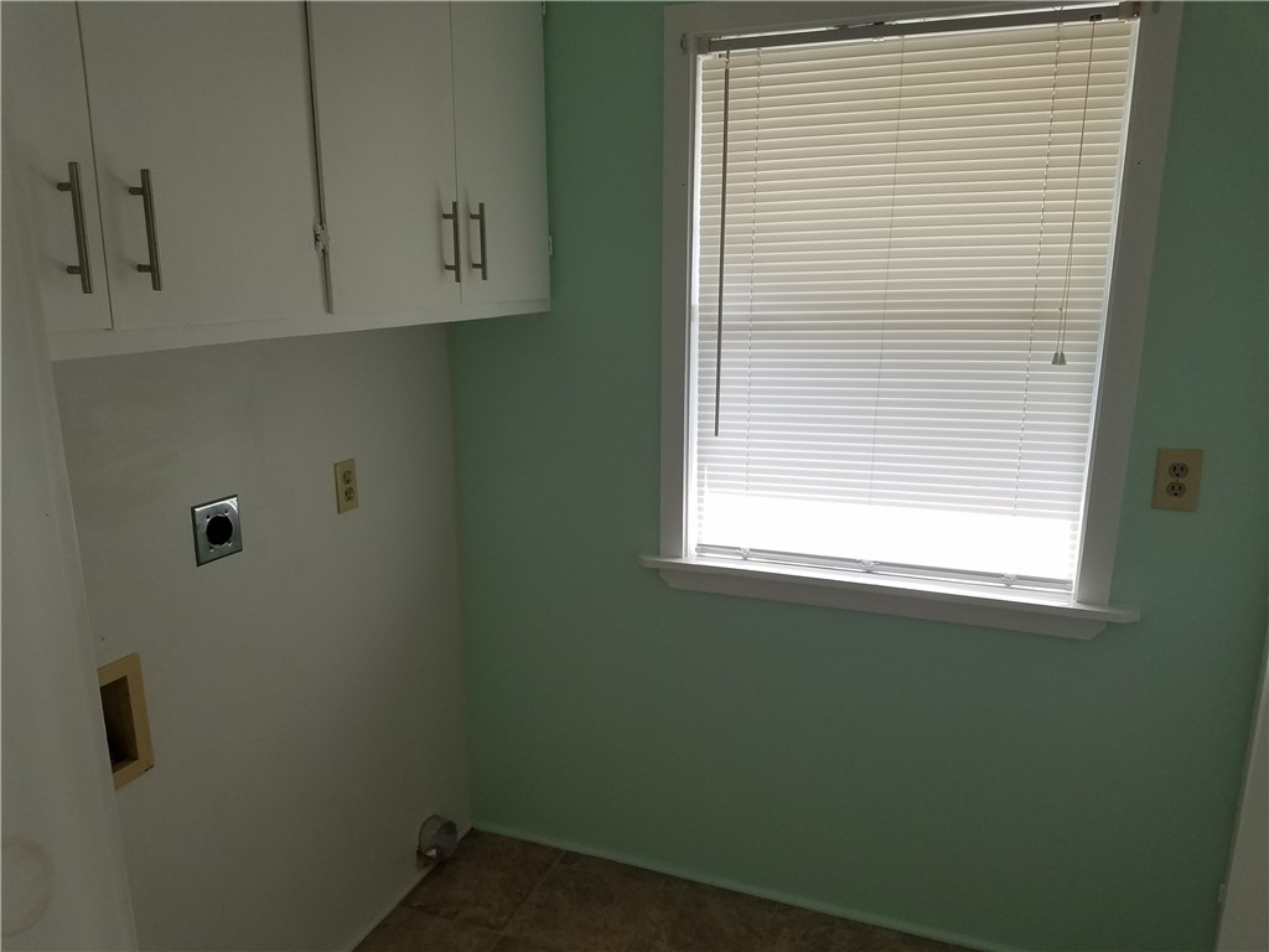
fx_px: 953
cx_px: 634
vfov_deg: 53.1
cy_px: 476
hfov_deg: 67.3
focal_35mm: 26
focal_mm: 4.2
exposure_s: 1/210
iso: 50
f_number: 1.7
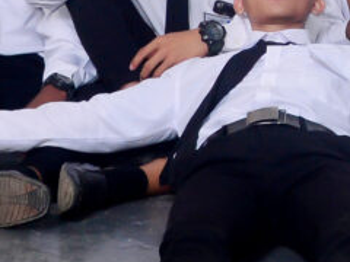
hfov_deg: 7.5
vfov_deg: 5.5
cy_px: -336
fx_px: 2659
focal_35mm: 263
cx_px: 315
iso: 500
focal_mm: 32
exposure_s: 1/100
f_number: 8
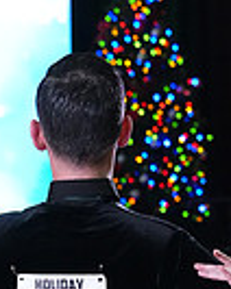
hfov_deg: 3.5
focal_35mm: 438
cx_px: 234
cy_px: 504
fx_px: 3752
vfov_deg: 4.4
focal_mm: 107
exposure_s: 1/400
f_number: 6.3
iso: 10000
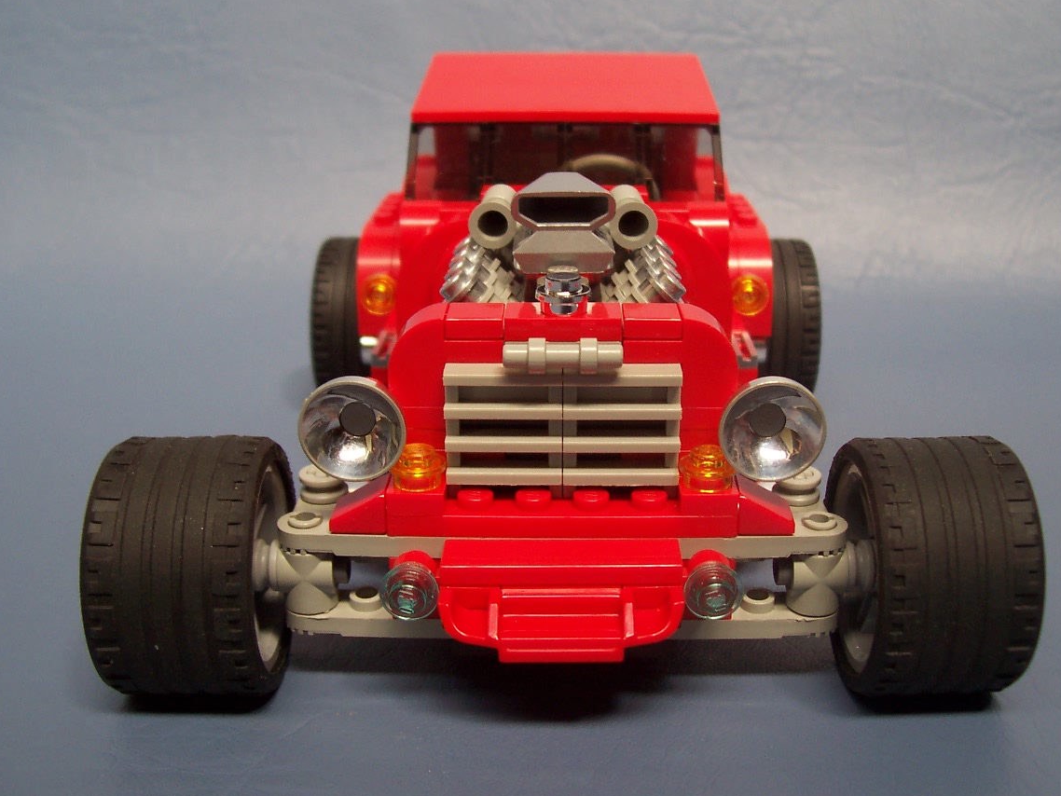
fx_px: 1196
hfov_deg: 47.8
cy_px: 386
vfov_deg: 36.8
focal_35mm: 39
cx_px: 556
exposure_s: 1/125
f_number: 2.8
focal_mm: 5.6
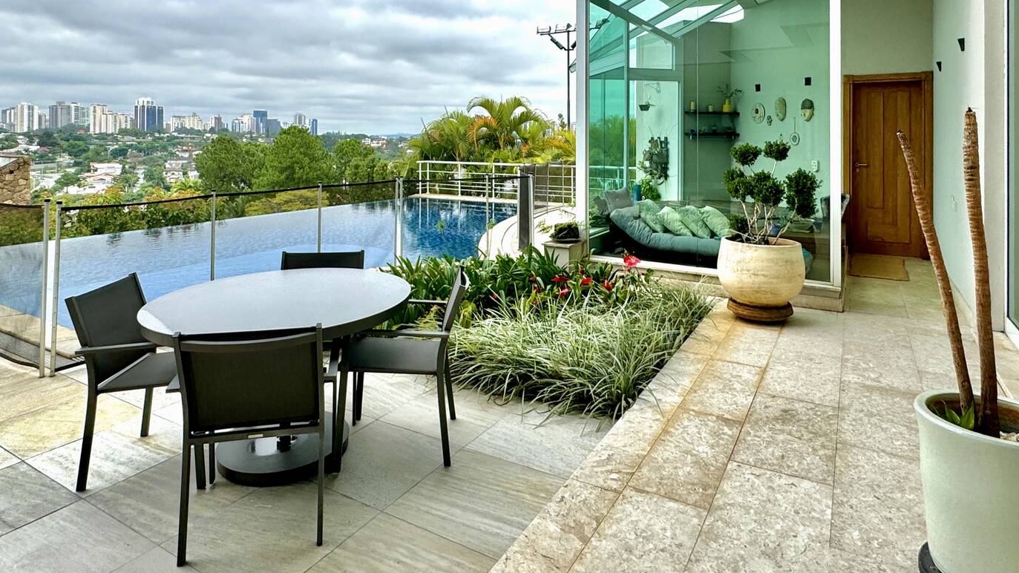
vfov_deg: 64.8
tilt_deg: -3.1
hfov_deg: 99.4
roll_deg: +0.3
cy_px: 179
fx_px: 432
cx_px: 516
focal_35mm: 16
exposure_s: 1/1600
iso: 50
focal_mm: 2.22
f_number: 2.2
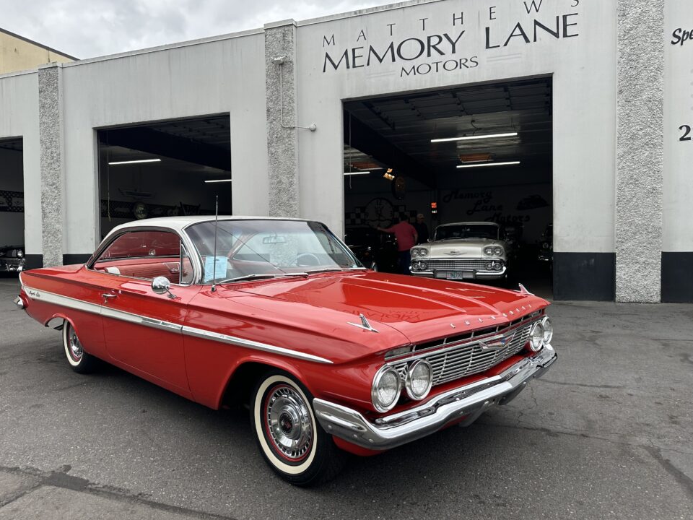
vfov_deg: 54.9
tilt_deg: -1.4
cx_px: 337
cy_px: 254
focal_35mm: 25
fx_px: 500
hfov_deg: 69.4
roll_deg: +0.9
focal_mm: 6.86
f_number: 1.78
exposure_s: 1/555
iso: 80
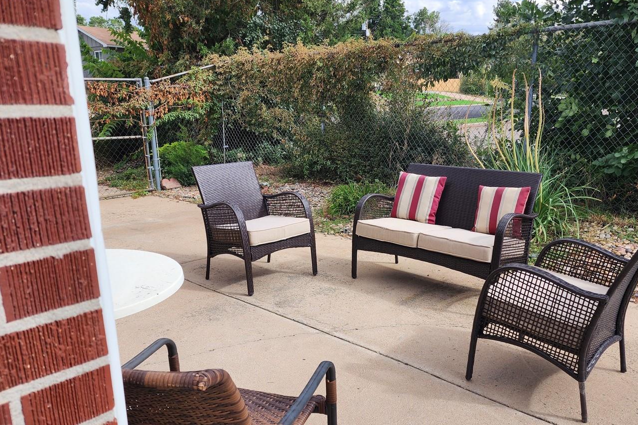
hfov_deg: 61.7
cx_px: 360
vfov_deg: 43.4
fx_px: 532
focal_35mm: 30
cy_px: 253
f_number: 1.8
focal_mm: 6.4
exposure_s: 1/550
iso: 12
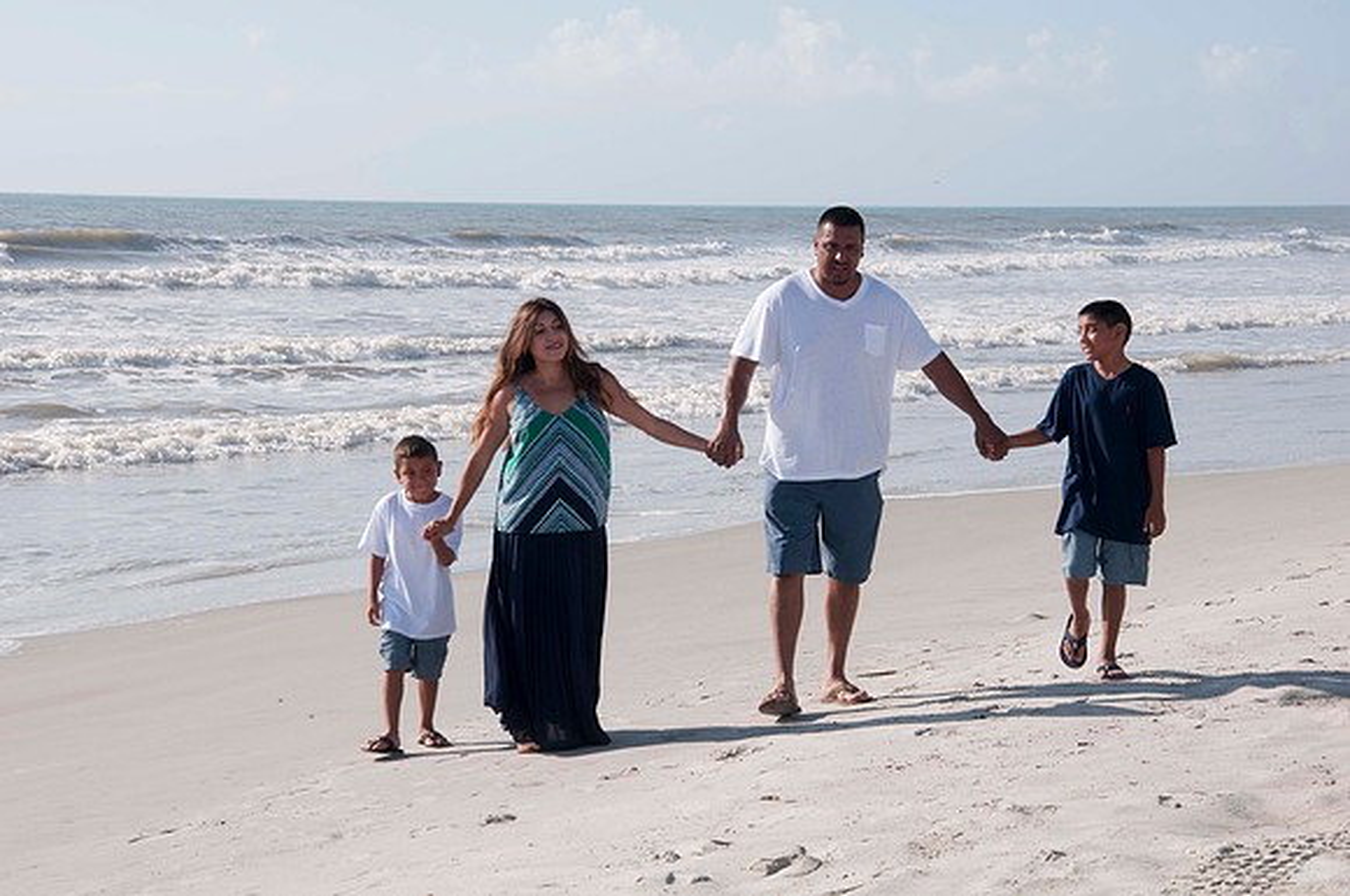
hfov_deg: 21.9
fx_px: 3483
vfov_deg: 14.7
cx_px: 675
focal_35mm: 93
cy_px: 448
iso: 100
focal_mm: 62
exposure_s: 1/250
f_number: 11
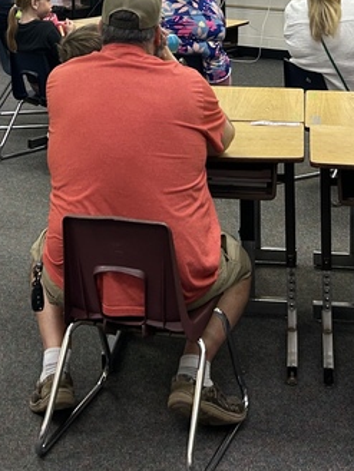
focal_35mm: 81
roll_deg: +1.8
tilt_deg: -4.0
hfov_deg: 18.1
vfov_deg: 22.8
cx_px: 92
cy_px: -42
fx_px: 1104
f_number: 1.5
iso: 80
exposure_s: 1/60
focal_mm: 5.7
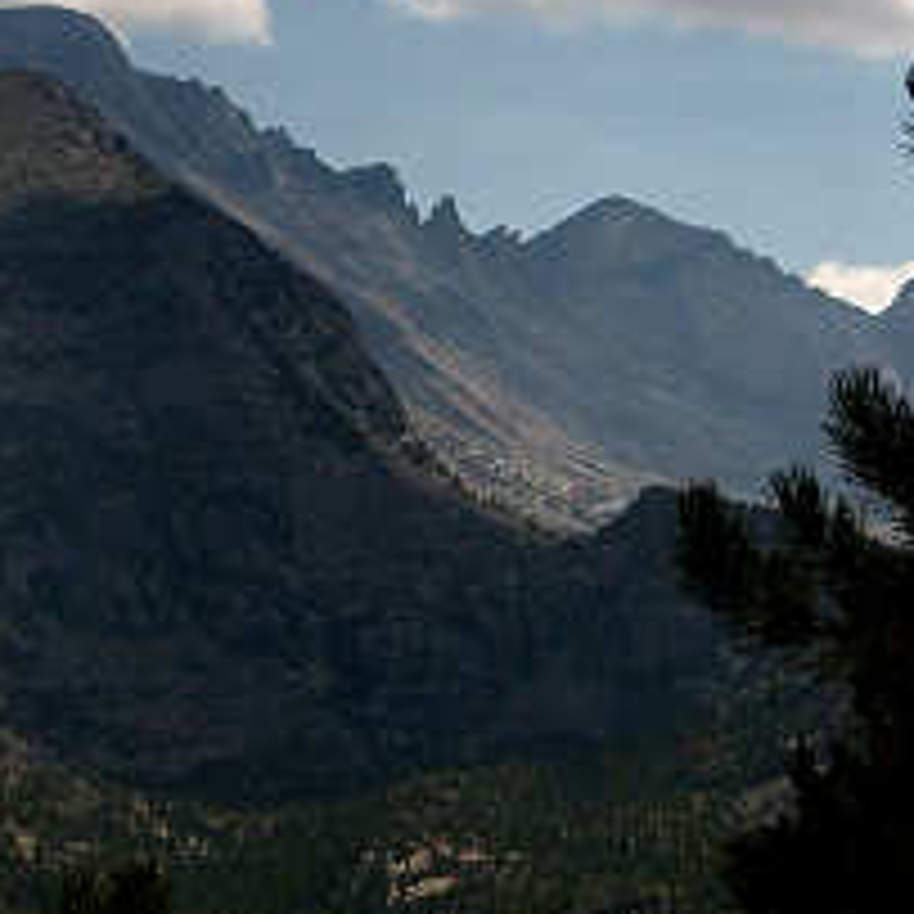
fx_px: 4361
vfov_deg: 11.9
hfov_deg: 12.0
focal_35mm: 146
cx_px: 486
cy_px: 239
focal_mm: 10.3
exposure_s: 1/500
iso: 80
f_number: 9.1
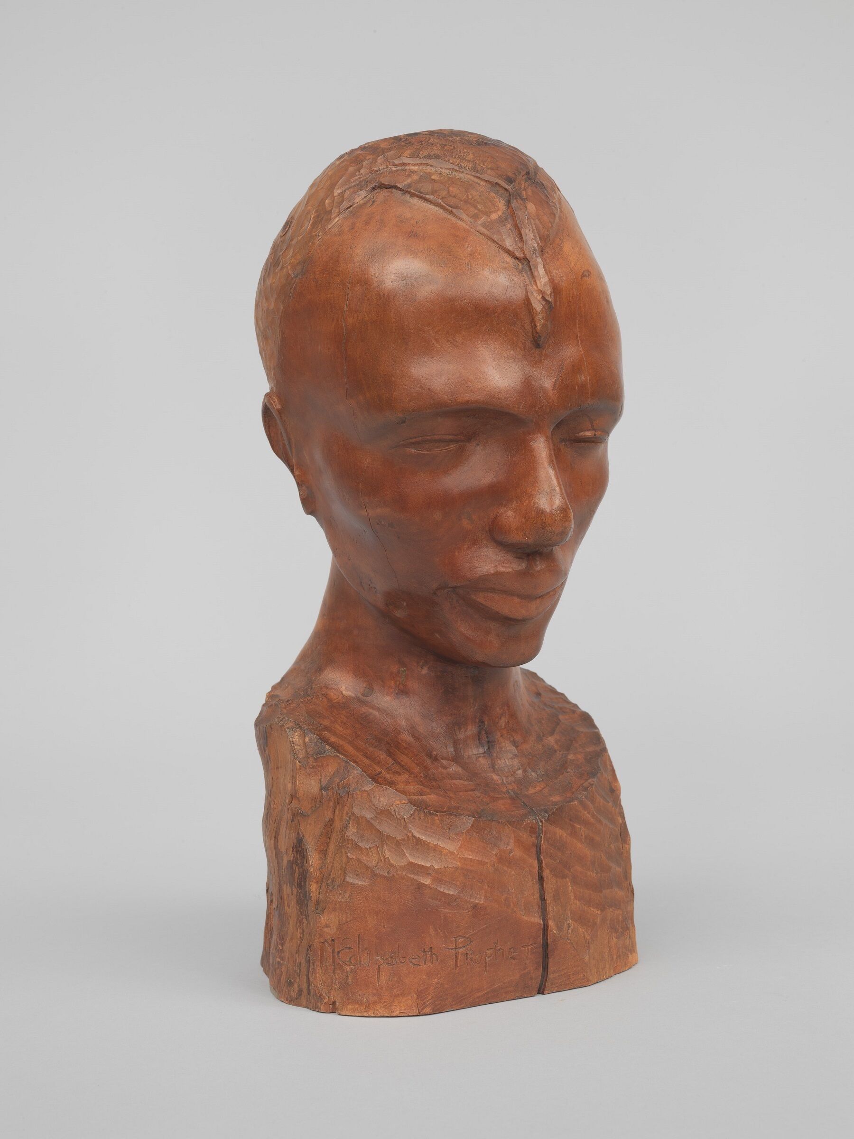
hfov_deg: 26.1
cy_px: 570
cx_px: 427
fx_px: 1842
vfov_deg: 34.3
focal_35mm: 56
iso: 50
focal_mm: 80
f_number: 16
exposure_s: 1/45
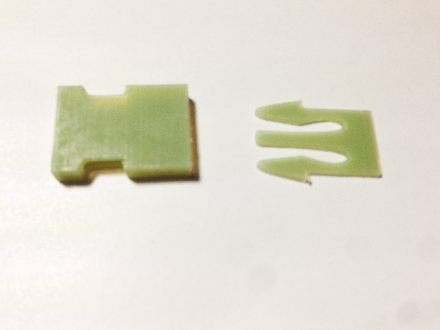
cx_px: 220
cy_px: 165
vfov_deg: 42.9
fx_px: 419
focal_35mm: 33
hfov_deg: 55.4
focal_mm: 4.12
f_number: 2.4
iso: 80
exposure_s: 1/20
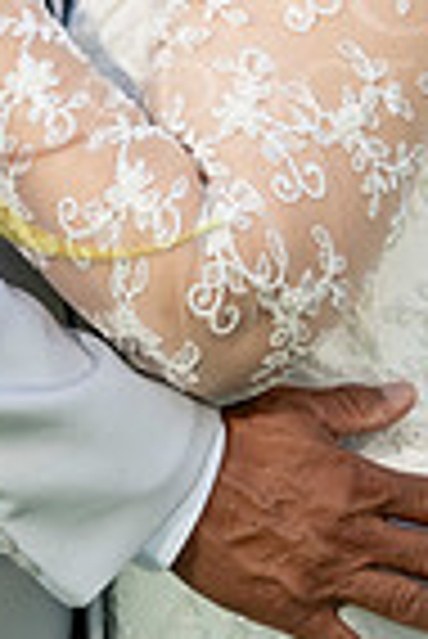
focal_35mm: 206
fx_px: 3664
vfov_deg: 9.9
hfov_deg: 6.7
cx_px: 32
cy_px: -68
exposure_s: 1/500
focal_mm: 65
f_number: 4
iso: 500
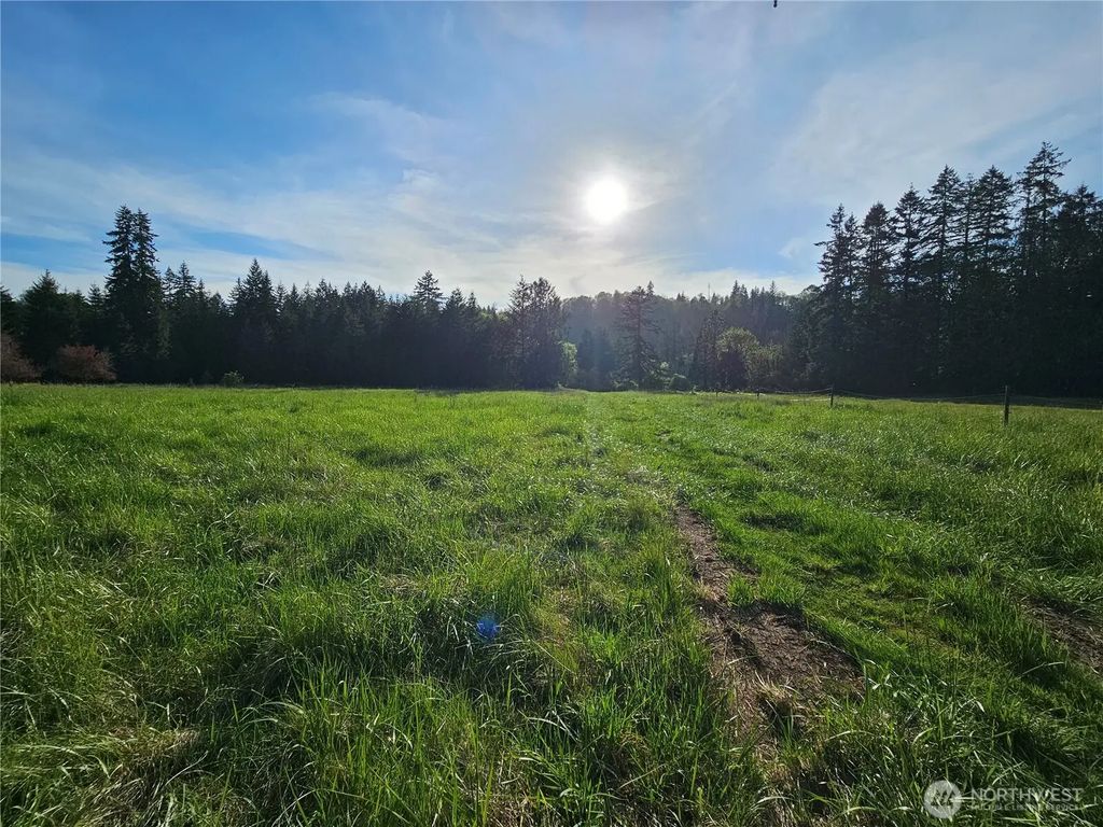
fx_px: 414
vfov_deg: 89.9
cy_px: 414
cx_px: 552
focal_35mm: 13
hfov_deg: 106.2
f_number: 2.2
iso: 50
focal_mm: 2.2
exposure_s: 1/4629
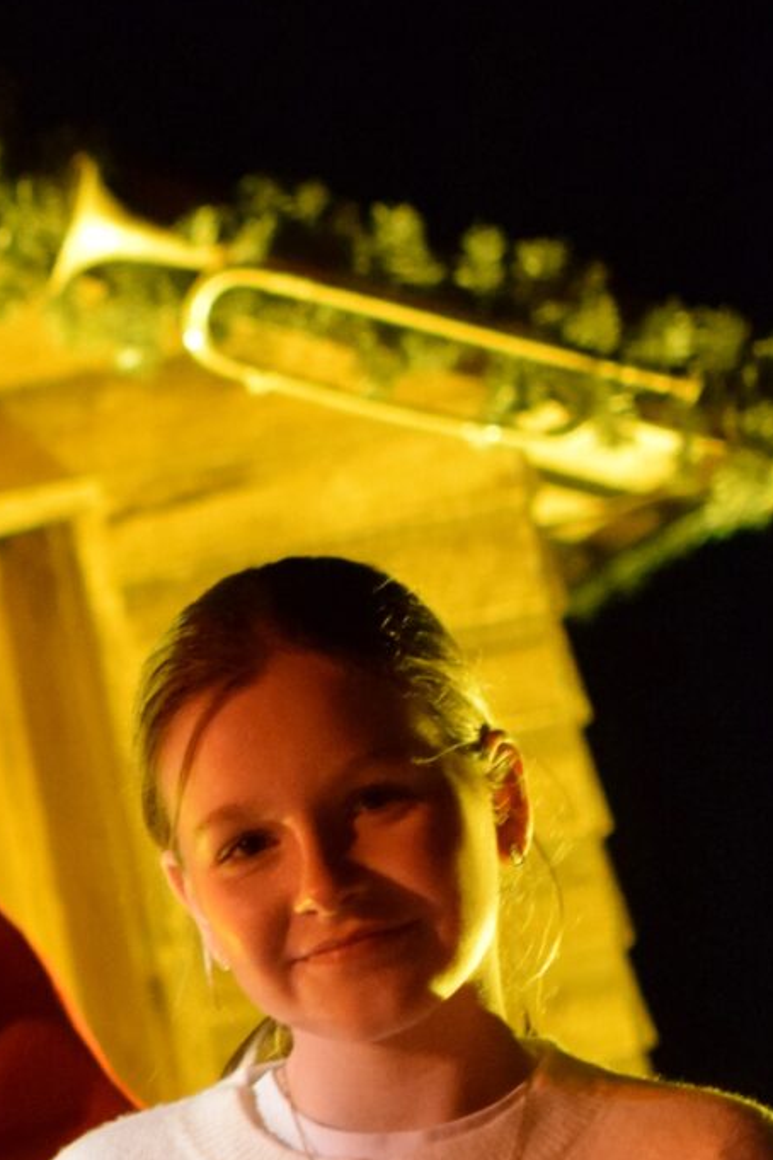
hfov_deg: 8.1
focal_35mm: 167
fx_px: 5365
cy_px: 1082
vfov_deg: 12.2
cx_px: -267
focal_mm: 35
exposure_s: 1/125
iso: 3200
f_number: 2
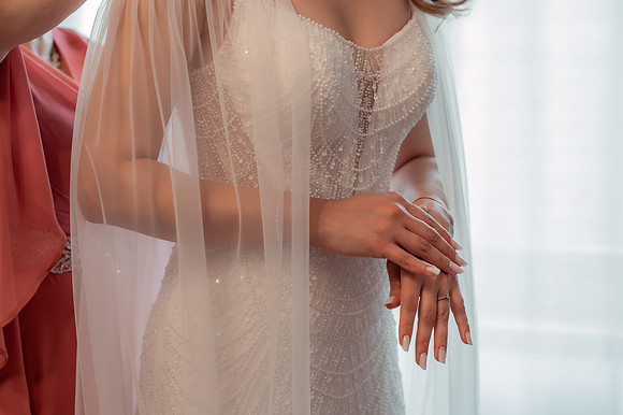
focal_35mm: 85
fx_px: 1470
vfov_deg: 16.1
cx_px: 312
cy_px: 208
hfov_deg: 23.9
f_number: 3.5
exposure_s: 1/250
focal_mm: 85
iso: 1600
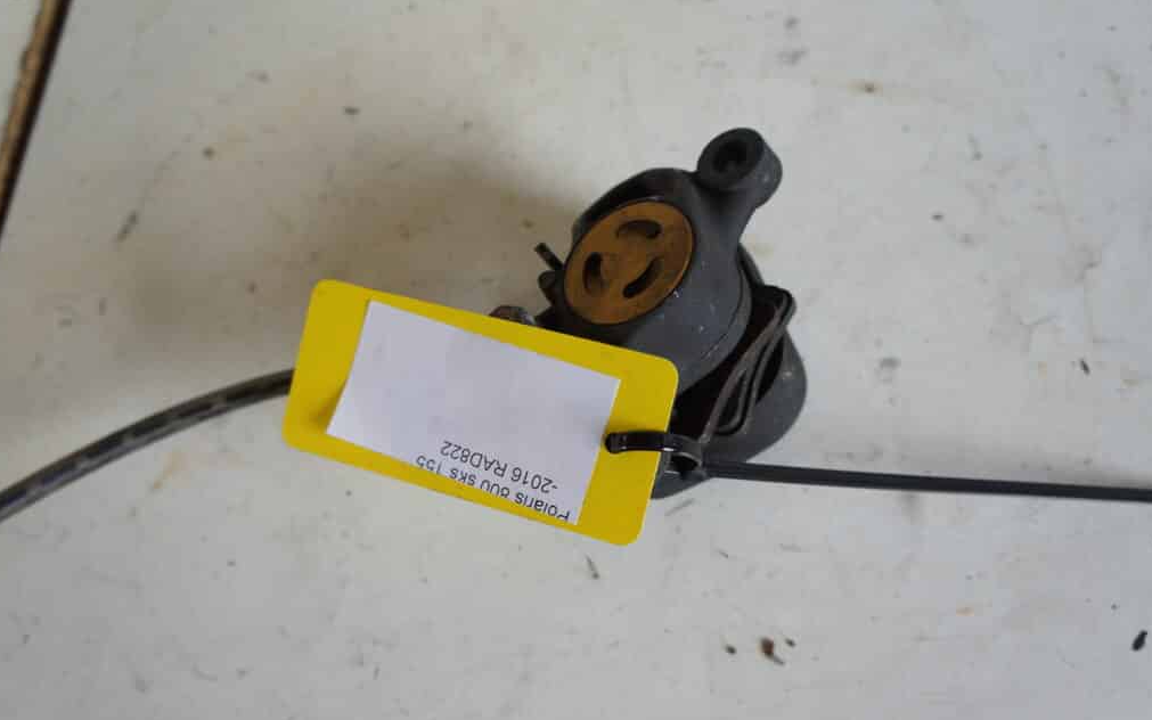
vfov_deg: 38.9
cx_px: 573
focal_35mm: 33
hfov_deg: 58.9
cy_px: 367
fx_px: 1021
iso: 200
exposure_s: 1/60
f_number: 4
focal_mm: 21
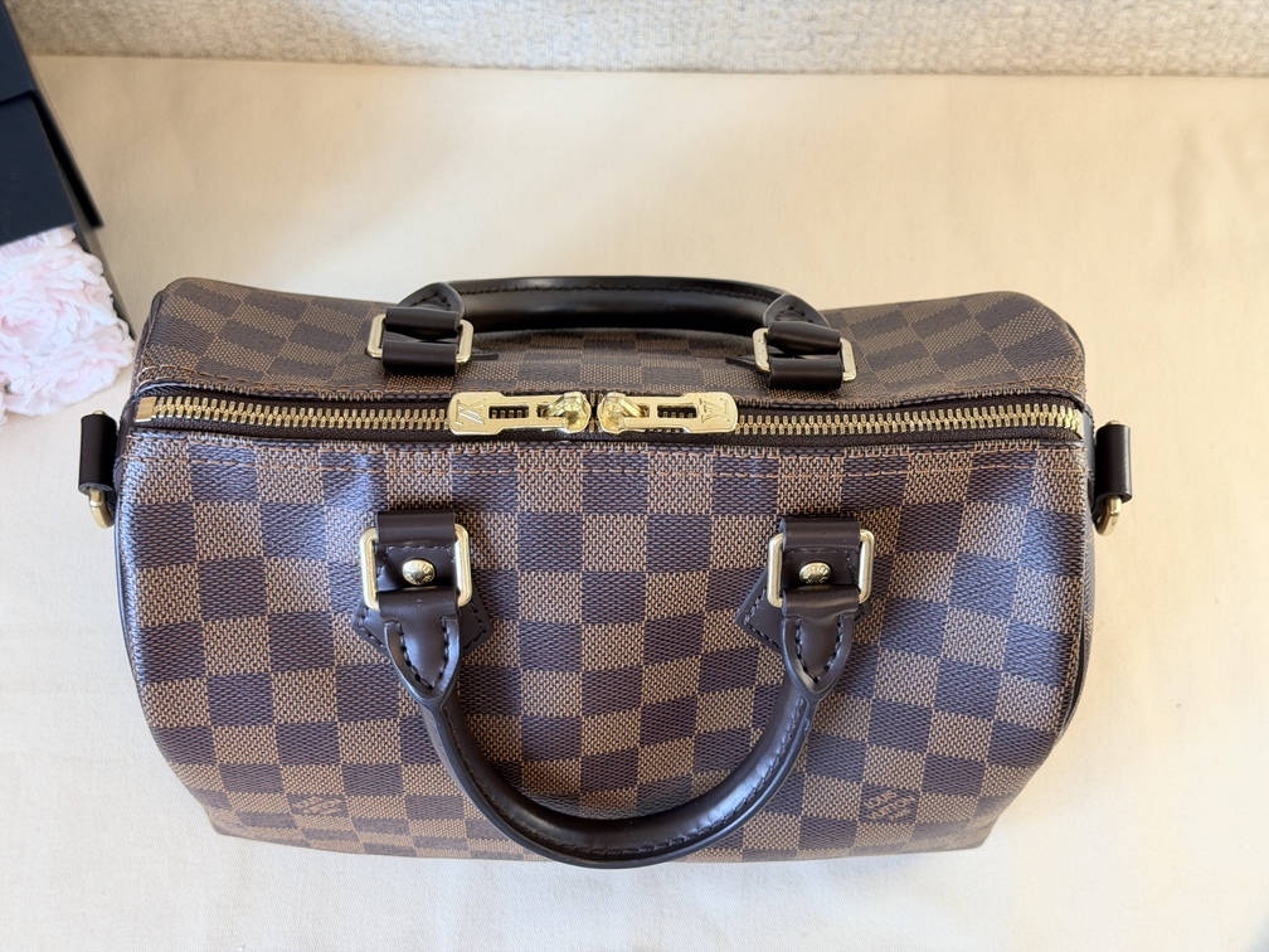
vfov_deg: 30.3
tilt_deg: -66.5
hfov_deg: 39.7
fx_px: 1760
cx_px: 634
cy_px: 476
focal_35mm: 48
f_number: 1.78
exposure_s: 1/50
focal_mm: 6.76
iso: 80
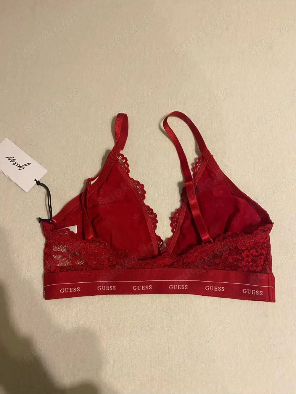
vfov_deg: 67.3
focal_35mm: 26
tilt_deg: -74.4
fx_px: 297
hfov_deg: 53.0
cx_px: 148
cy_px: 197
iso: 400
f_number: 1.8
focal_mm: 4.25
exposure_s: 1/50
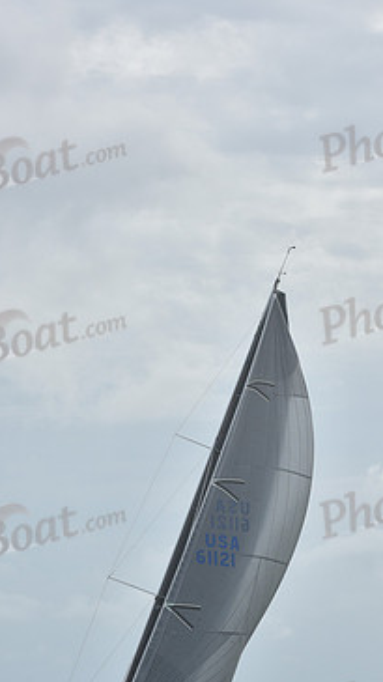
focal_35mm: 175
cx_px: 223
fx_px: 3163
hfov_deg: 6.9
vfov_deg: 12.3
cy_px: 420
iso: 200
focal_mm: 105
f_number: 7.1
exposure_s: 1/1250
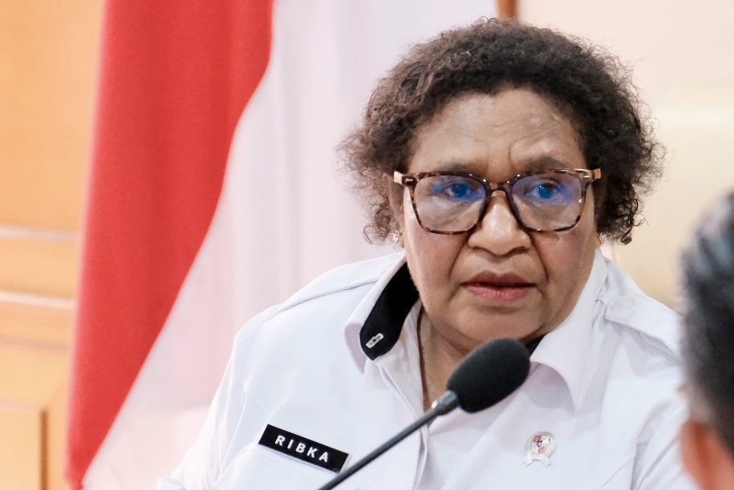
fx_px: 3508
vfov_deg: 8.0
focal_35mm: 172
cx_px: 504
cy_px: 353
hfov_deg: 11.9
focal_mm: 67.6
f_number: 2.8
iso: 10000
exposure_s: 1/180
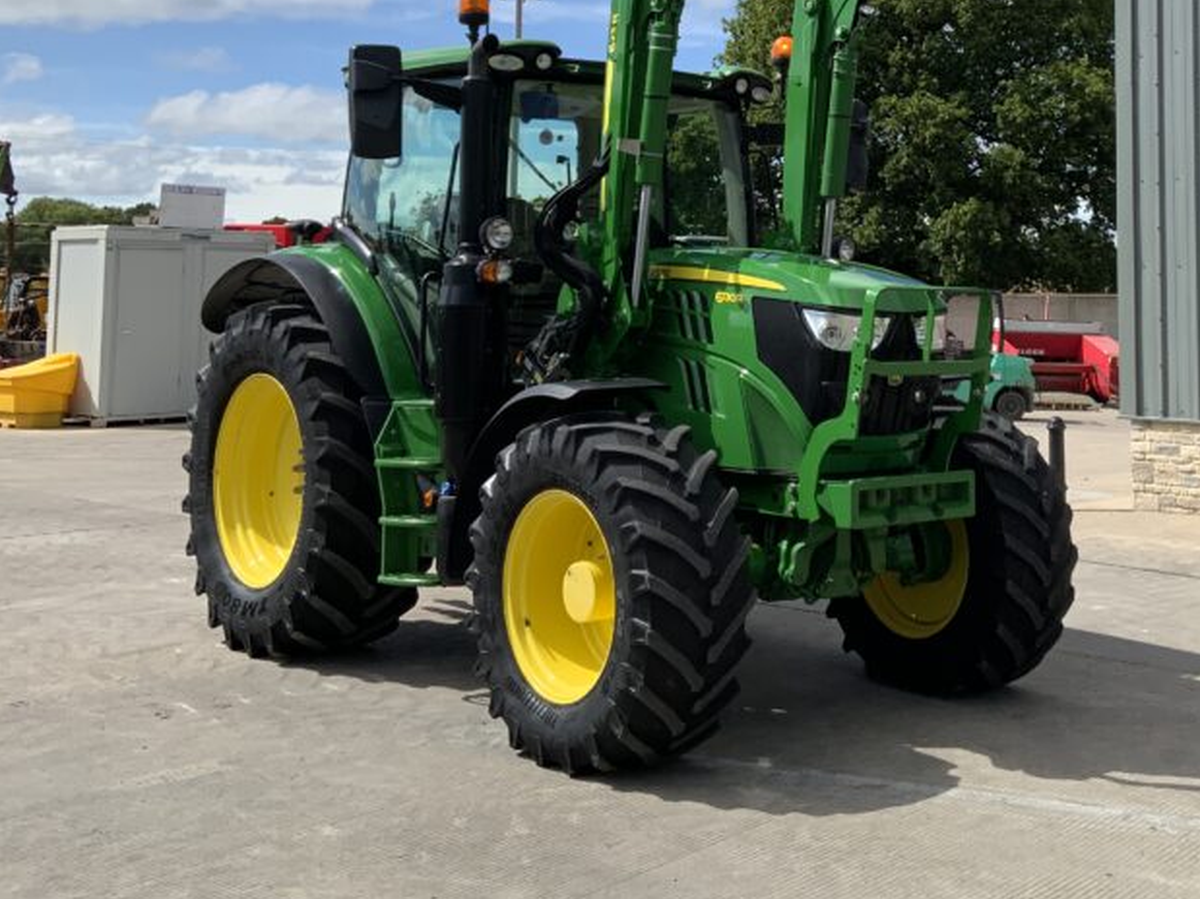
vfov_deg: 29.5
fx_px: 1664
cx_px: 865
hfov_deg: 38.9
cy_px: 165
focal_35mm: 48
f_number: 1.8
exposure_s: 1/2427
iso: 20
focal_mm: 3
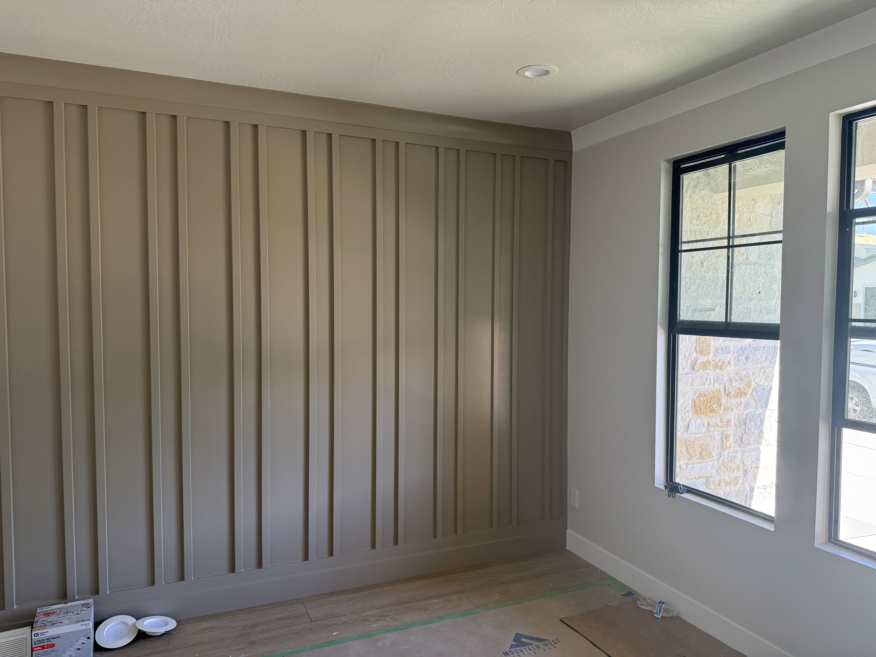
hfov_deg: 71.6
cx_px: 438
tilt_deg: -3.1
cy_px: 328
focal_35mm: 24
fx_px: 607
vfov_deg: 56.8
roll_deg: -1.3
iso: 160
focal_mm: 6.76
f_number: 1.78
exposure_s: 1/240
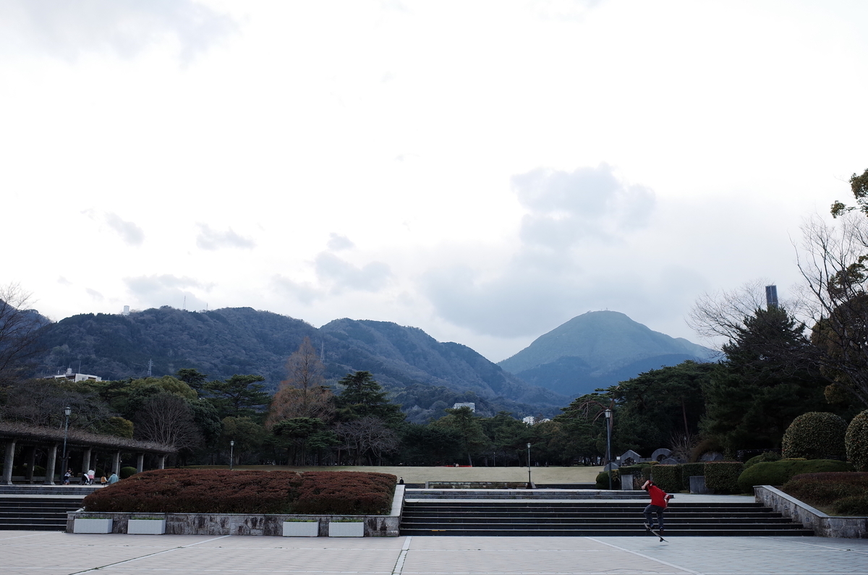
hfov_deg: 54.5
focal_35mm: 35
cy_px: 288
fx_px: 842
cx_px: 434
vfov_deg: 37.7
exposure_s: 1/100
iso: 100
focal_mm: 18.3
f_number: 4
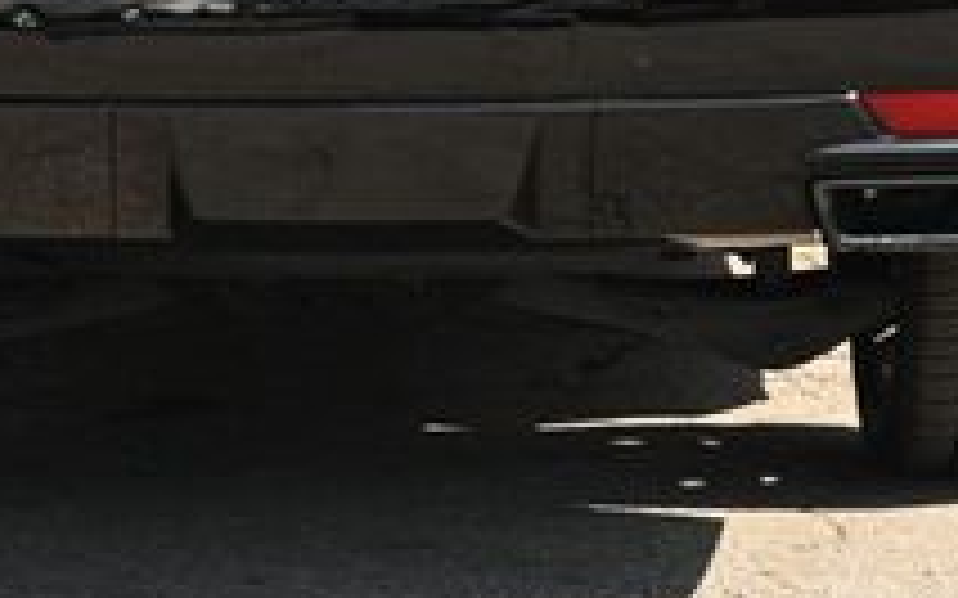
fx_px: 5391
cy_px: -295
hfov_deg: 10.1
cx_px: 337
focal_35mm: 207
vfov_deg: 6.3
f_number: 6
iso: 400
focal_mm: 45
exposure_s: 1/200
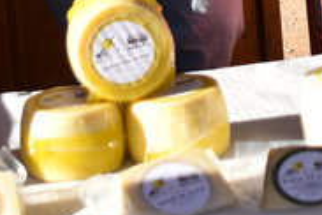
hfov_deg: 11.6
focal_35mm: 177
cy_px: -236
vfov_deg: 7.4
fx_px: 1583
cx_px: 272
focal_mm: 24
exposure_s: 1/1000
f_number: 4
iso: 220
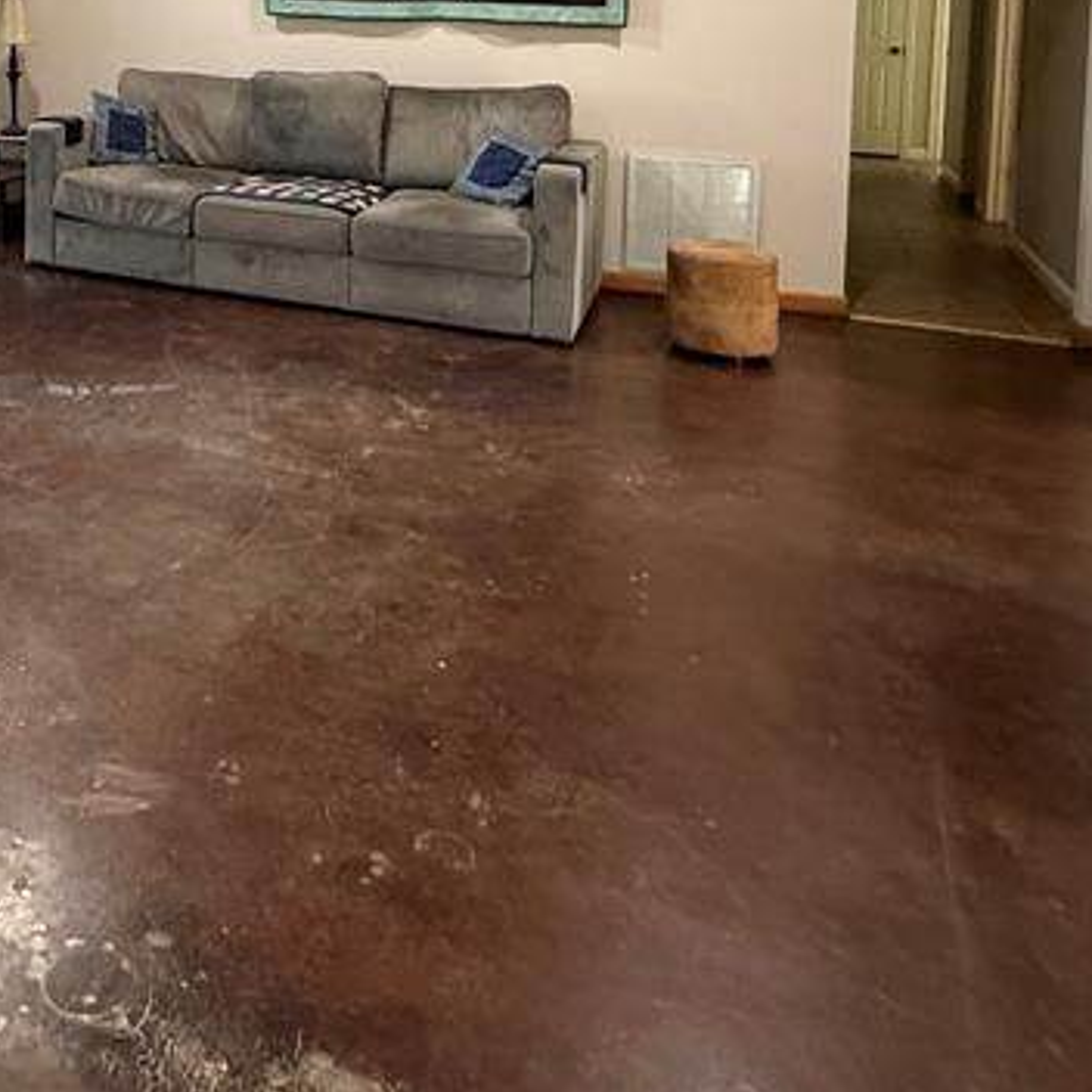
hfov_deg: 41.8
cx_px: 81
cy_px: 31
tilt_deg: -2.4
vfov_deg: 40.9
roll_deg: -0.3
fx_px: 1285
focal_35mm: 36
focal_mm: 2.22
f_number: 2.2
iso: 640
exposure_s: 1/60
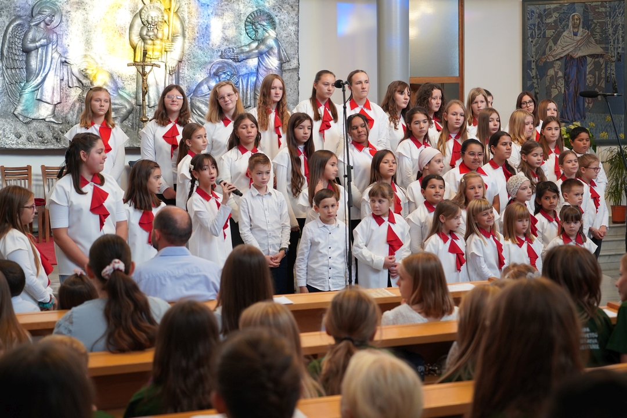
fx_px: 958
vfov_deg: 24.6
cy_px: 209
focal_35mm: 55
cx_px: 314
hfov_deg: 36.2
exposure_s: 1/160
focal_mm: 55
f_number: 4
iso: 1600
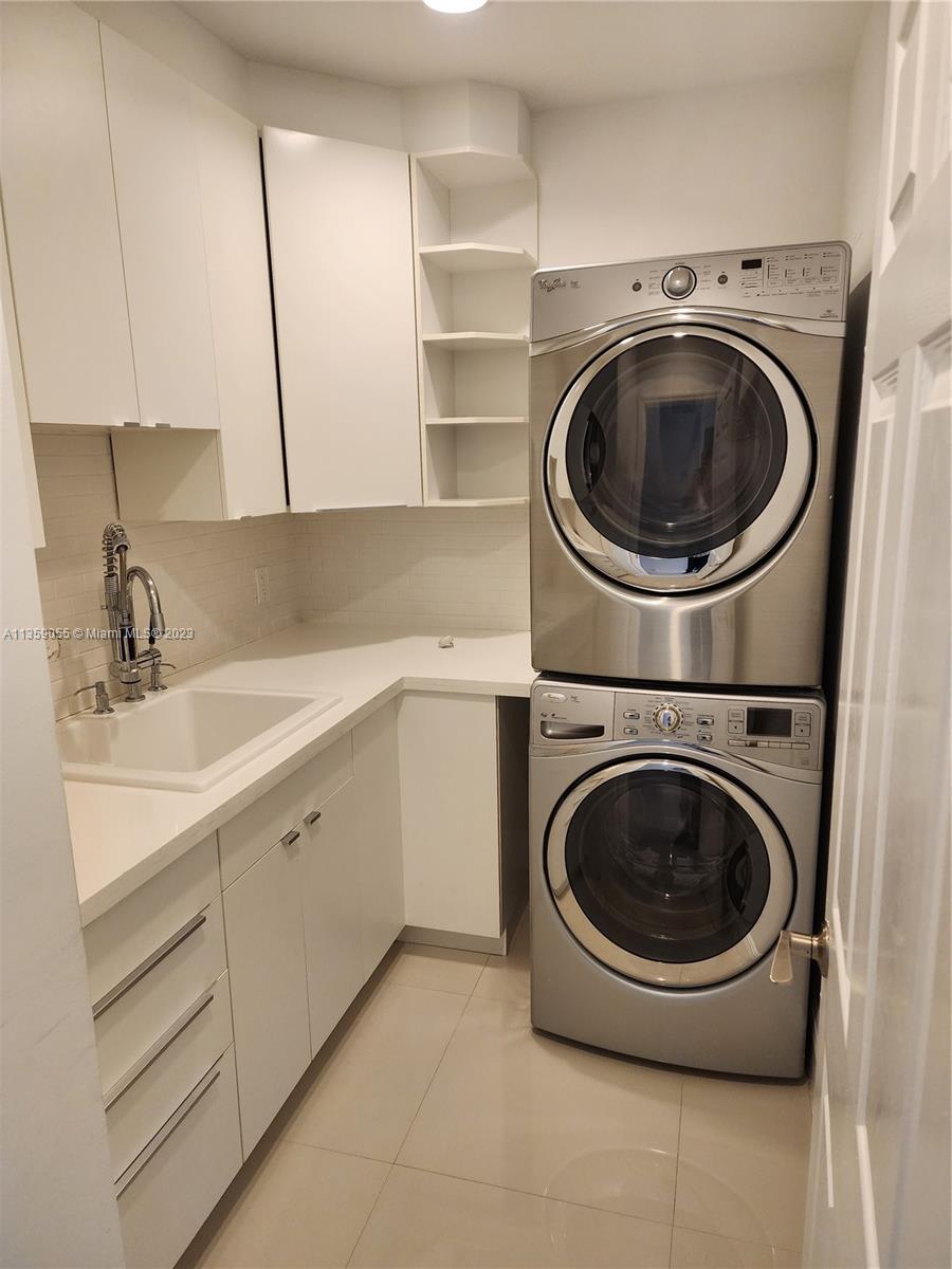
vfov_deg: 73.9
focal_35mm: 23
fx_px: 843
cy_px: 634
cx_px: 476
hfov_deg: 58.9
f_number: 1.8
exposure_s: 1/120
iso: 250
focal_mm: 6.4
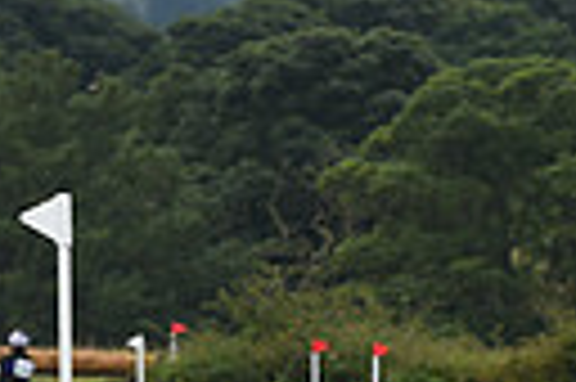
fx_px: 8805
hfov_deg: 3.7
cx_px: 765
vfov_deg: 2.5
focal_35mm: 551
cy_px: 854
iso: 560
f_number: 5.6
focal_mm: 122
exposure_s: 1/1250
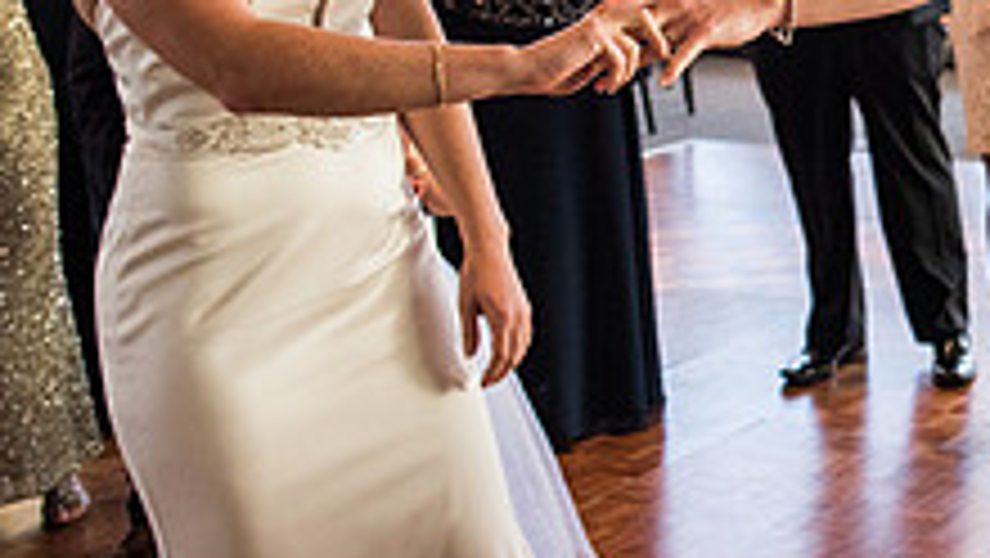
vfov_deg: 15.7
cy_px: 184
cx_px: 1059
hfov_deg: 25.7
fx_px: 2022
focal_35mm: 77
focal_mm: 24
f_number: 2.8
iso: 640
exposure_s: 1/160
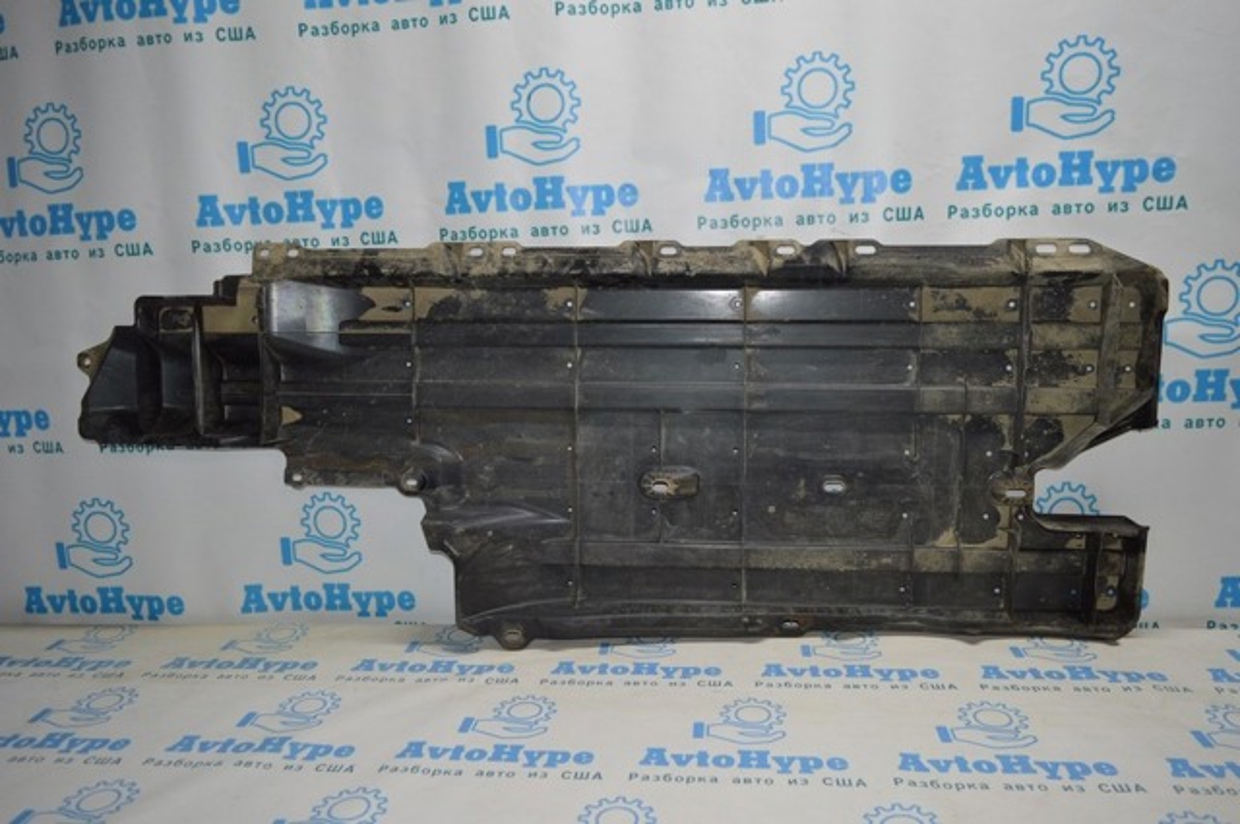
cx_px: 620
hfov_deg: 67.4
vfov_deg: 47.8
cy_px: 412
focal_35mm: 27
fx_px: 929
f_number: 4
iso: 400
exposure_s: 1/80
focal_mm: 18
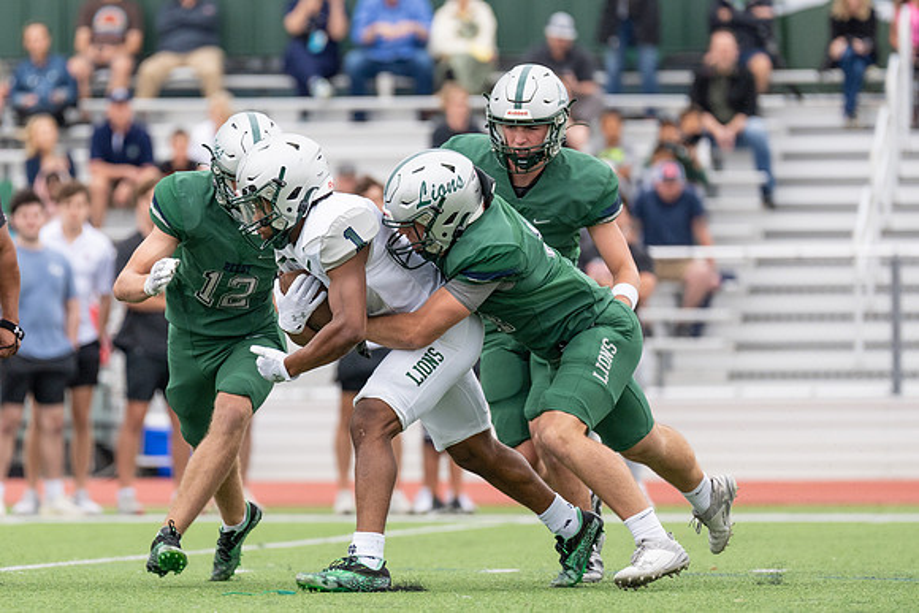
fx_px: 9544
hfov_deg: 5.5
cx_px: 335
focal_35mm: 374
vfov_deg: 3.7
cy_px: 308
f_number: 2.8
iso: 250
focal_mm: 200
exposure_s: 1/1250
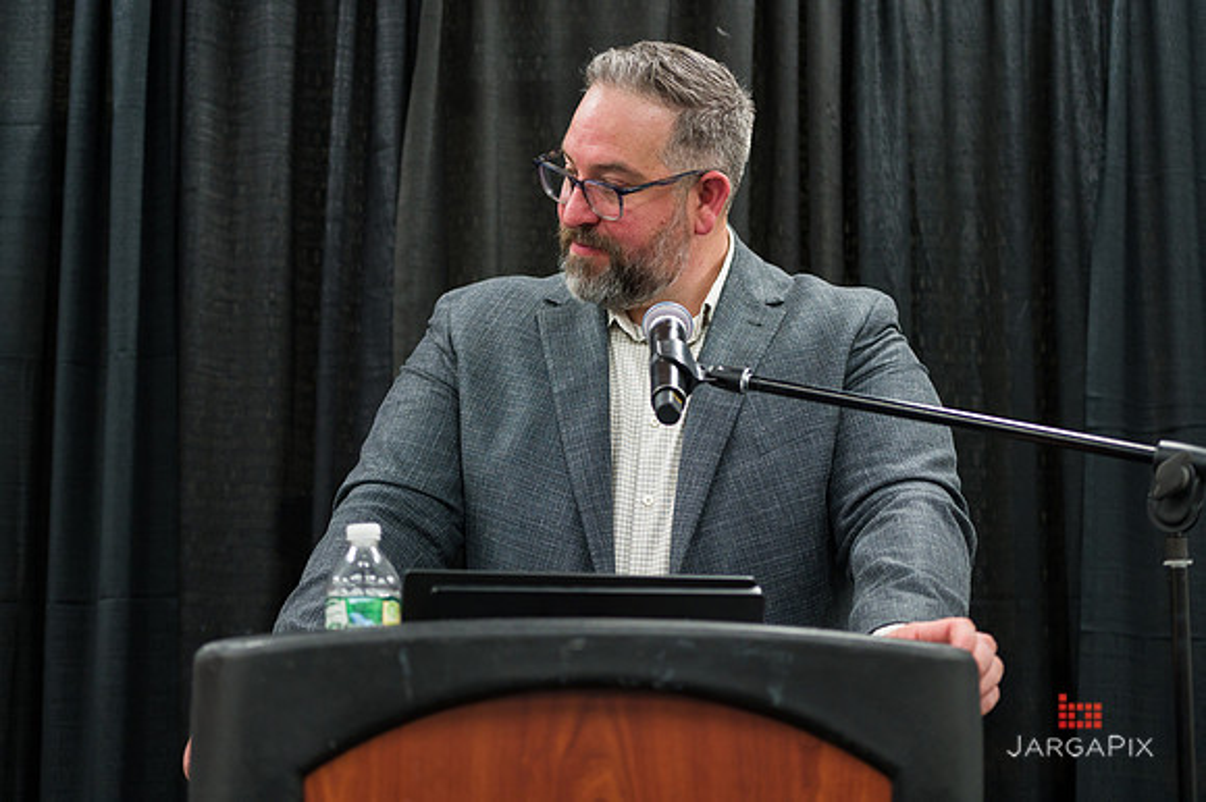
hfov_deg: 28.9
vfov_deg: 19.4
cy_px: 401
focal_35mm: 70
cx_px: 603
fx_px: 2344
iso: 1600
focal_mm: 70
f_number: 3.2
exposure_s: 1/250
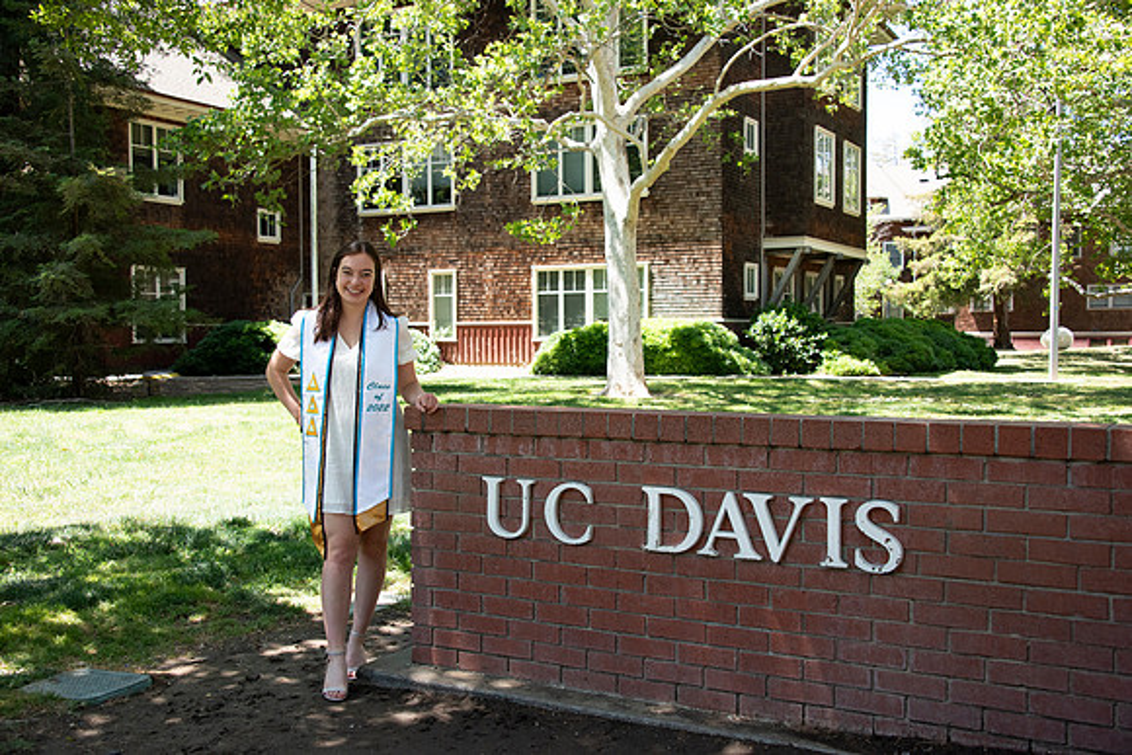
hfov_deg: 53.1
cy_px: 378
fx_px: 1132
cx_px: 566
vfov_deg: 36.9
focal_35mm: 36
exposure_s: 1/640
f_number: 5.6
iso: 640
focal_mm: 36
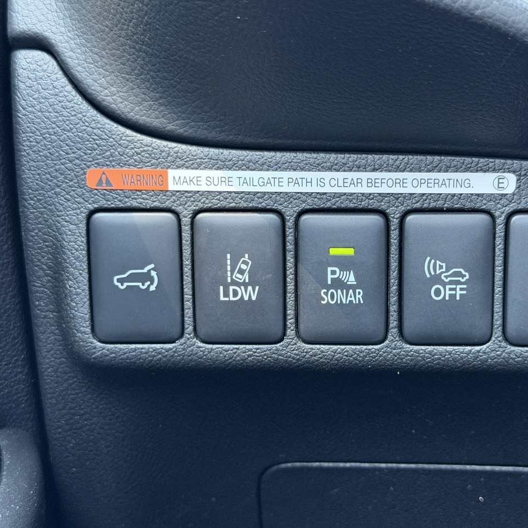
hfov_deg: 29.9
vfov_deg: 30.0
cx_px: 325
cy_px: 264
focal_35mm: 57
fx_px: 984
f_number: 1.78
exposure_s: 1/40
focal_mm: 6.76
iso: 320
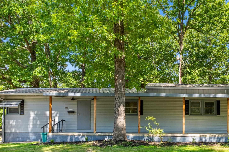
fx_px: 207
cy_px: 124
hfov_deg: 56.4
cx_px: 157
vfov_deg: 38.8
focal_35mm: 33
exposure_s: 1/60
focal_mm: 12.6
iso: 200
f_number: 9
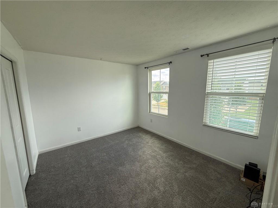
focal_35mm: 14
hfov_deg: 102.1
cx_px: 139
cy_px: 104
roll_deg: +0.0
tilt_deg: -6.8
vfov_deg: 85.7
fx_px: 112
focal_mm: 2.22
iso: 64
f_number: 2.2
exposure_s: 1/120
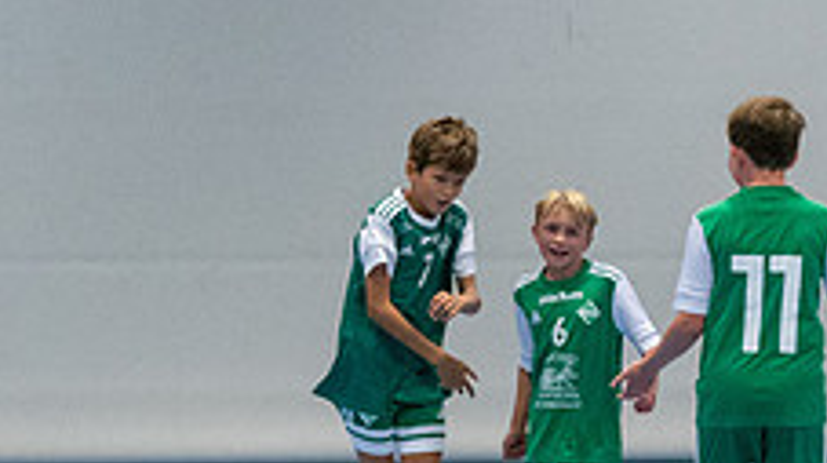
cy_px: 436
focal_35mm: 480
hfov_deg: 4.5
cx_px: 509
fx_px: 10512
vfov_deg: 2.5
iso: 2200
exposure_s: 1/500
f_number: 2.8
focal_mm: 100
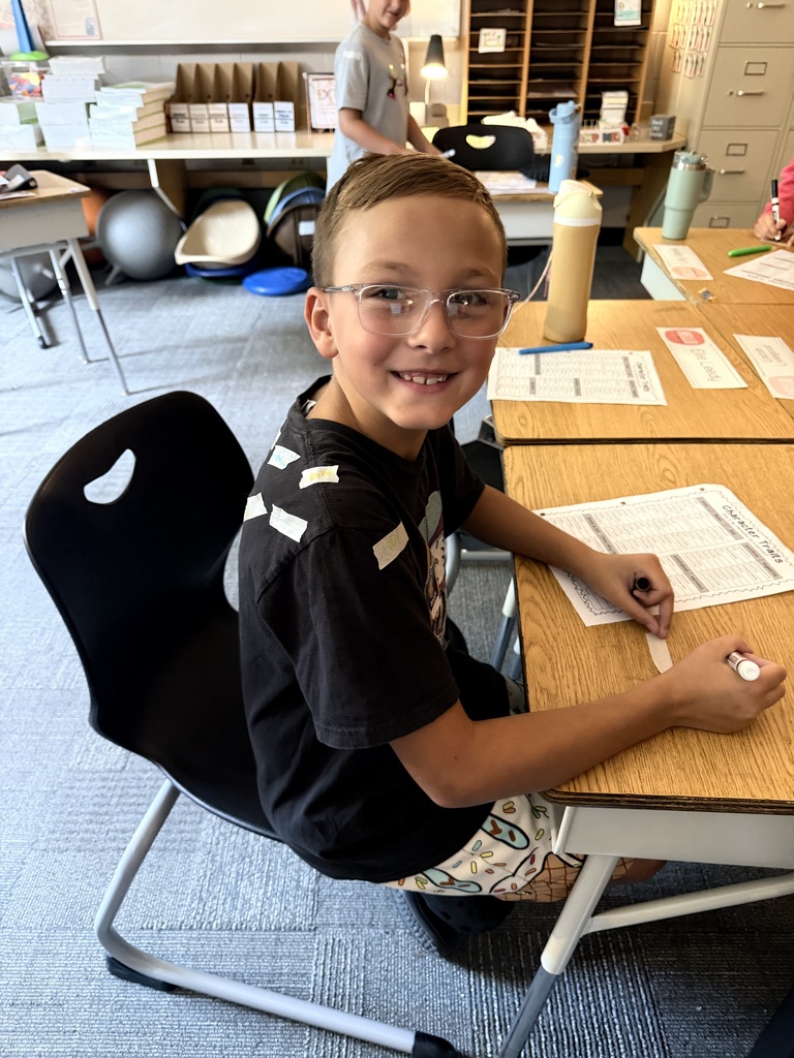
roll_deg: +1.5
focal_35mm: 24
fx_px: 734
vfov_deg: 71.6
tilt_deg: -34.3
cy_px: 529
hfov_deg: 56.8
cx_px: 397
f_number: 1.78
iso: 800
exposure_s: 1/60
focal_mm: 6.76
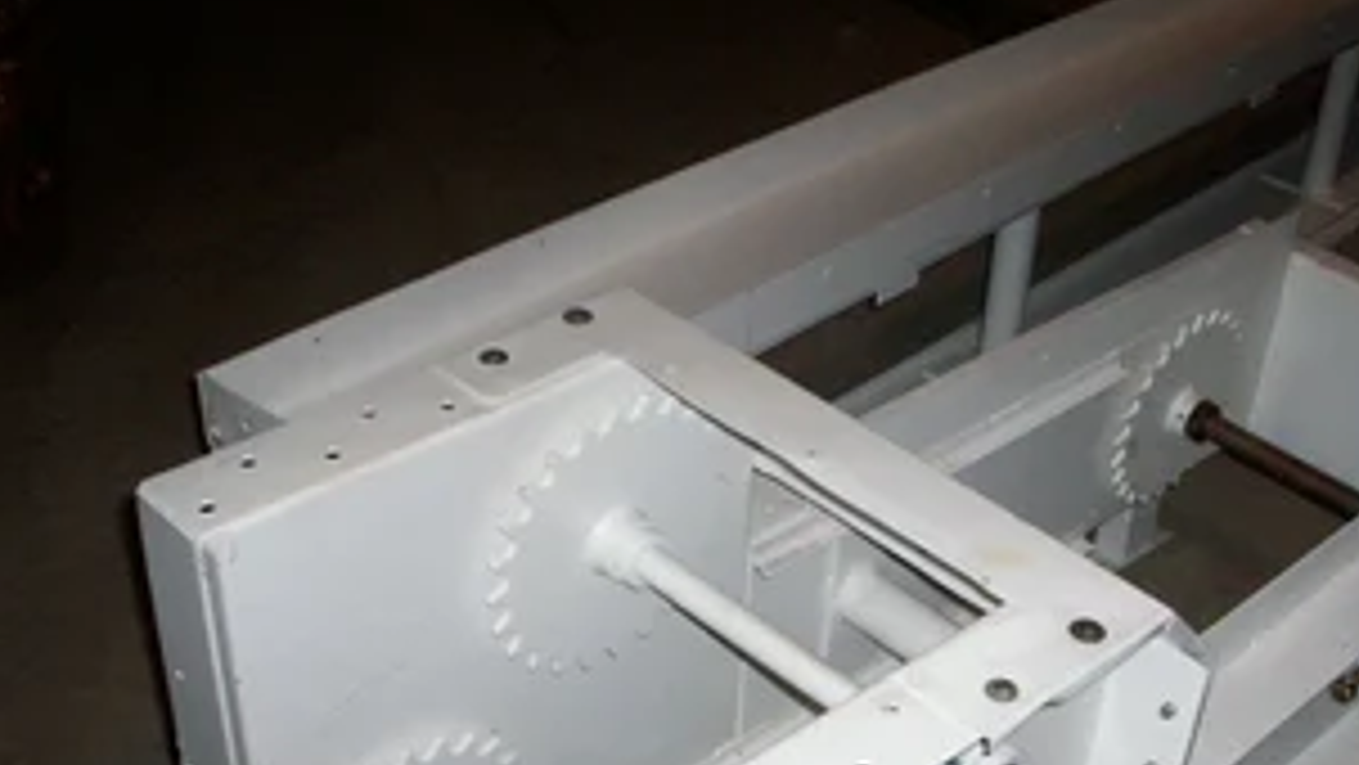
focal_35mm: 52
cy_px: 531
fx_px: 1874
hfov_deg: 39.5
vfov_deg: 22.9
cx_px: 886
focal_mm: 5.9
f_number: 4.5
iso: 140
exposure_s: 1/64
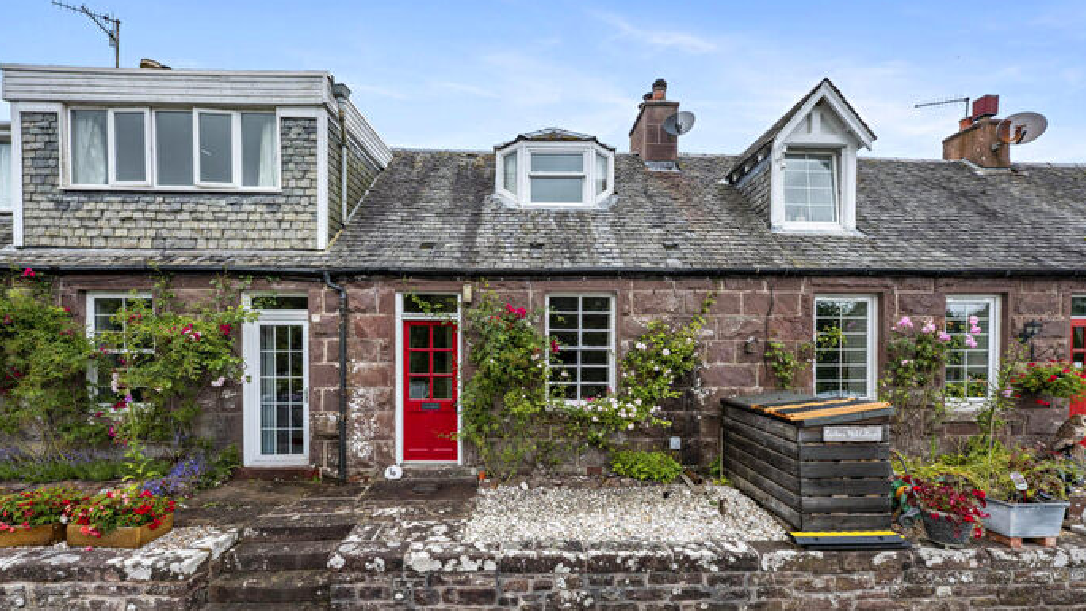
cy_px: 363
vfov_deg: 69.9
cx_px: 536
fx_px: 432
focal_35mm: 15
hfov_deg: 103.0
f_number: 8
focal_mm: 14
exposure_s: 1/320
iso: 640
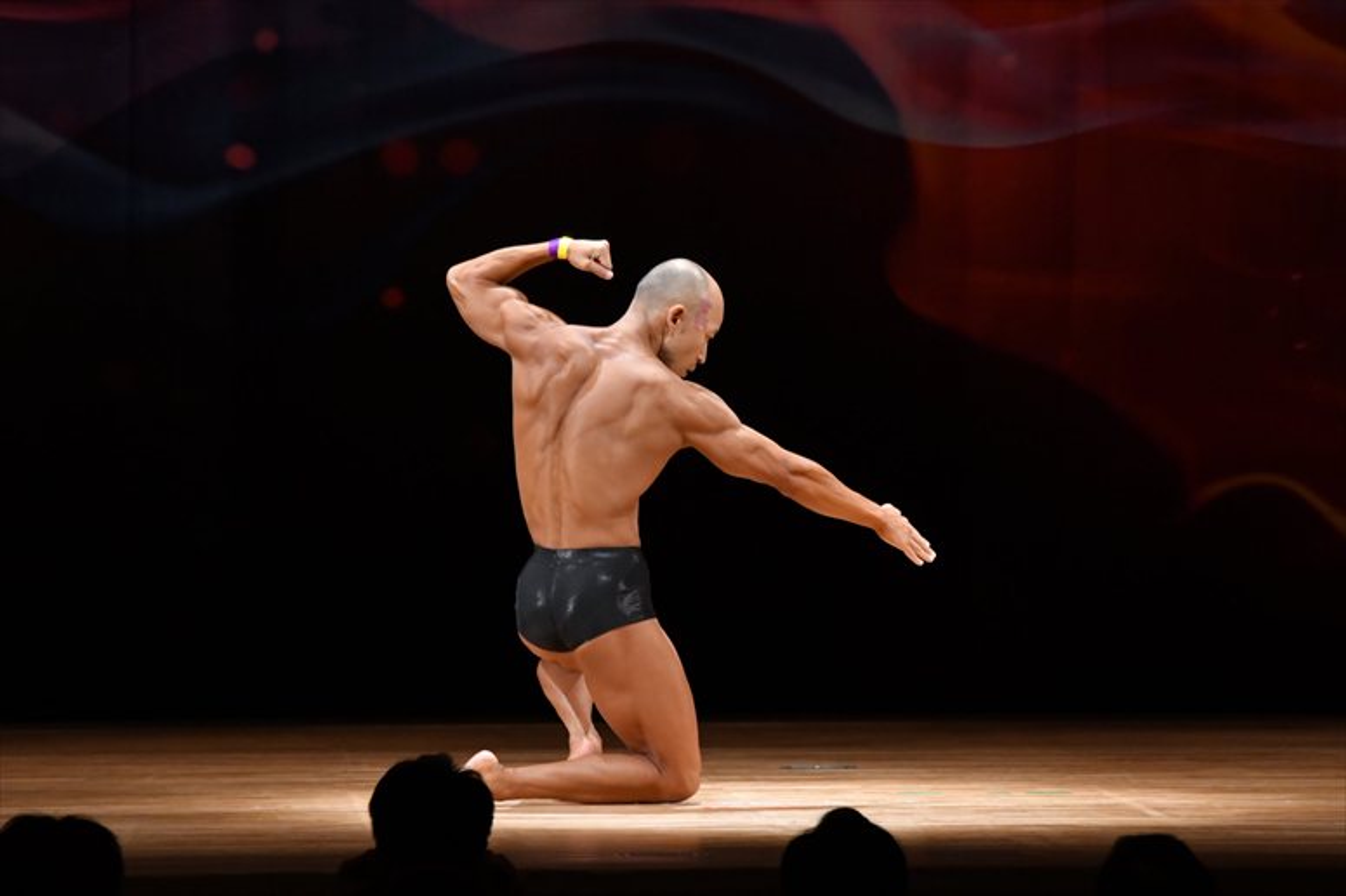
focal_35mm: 255
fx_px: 9530
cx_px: 673
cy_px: 448
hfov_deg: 8.1
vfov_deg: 5.4
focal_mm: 170
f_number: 5.6
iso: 3200
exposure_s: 1/400
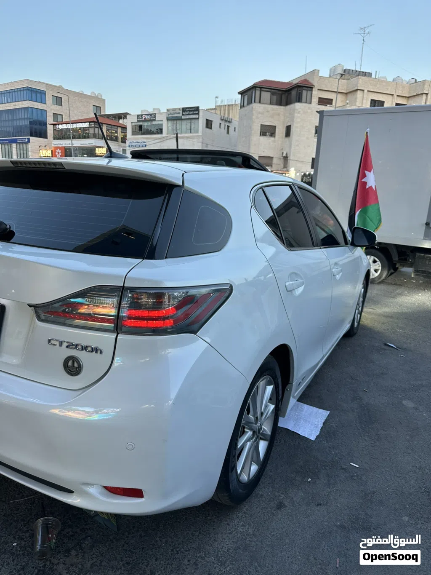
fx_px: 398
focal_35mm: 24
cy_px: 288
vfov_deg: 71.6
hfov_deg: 56.8
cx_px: 216
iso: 100
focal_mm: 6.86
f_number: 1.78
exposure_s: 1/100
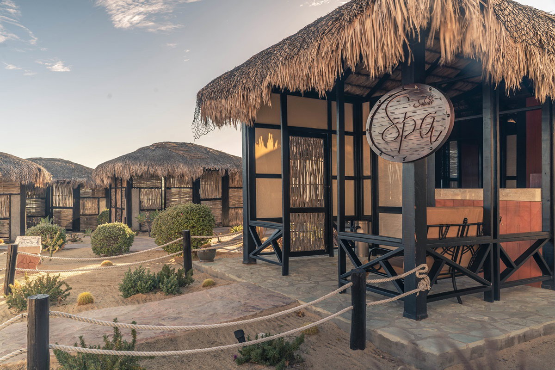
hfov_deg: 65.5
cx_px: 278
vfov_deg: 46.4
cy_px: 185
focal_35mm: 28
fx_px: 432
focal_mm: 28
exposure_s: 1/1.67
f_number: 10
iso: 50
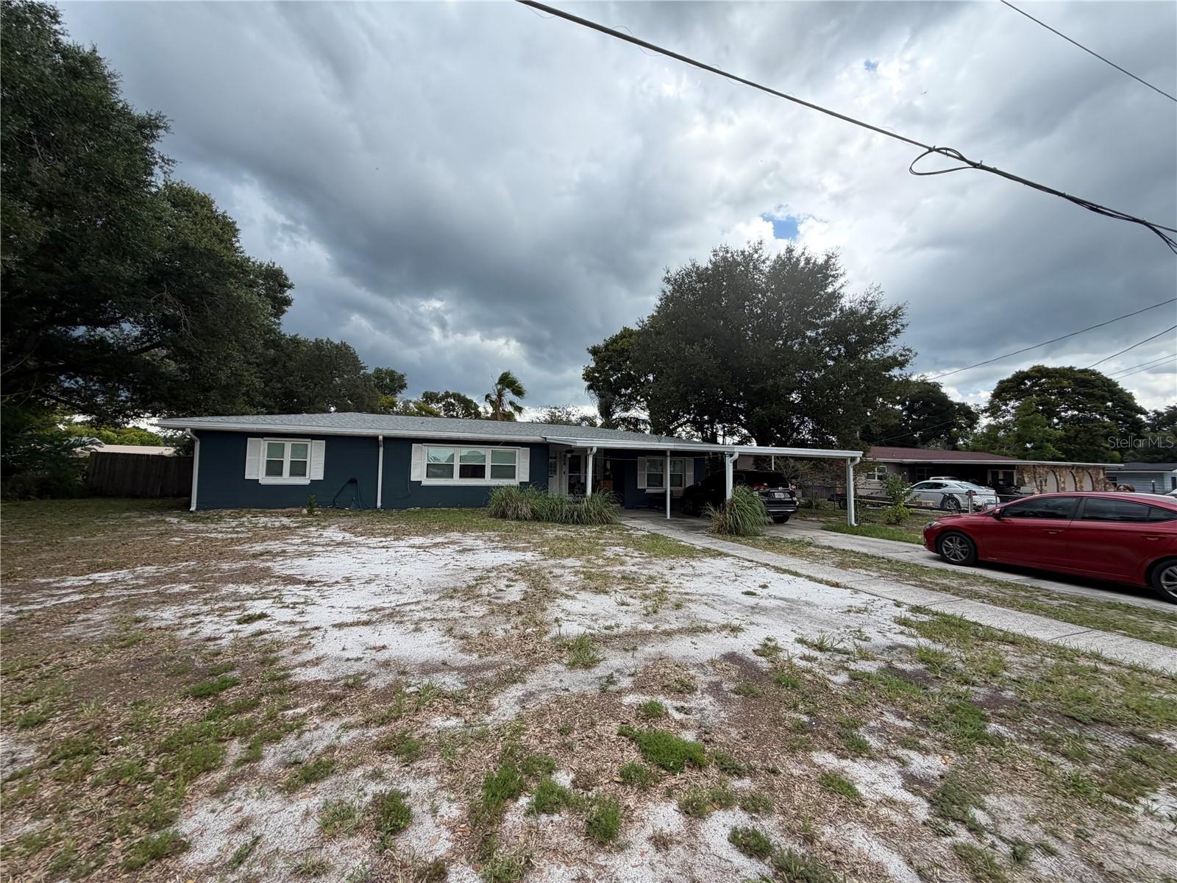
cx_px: 588
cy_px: 442
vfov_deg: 85.7
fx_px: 476
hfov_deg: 102.1
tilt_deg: +3.9
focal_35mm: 14
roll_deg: -1.2
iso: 64
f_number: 2.2
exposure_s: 1/502
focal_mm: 2.22
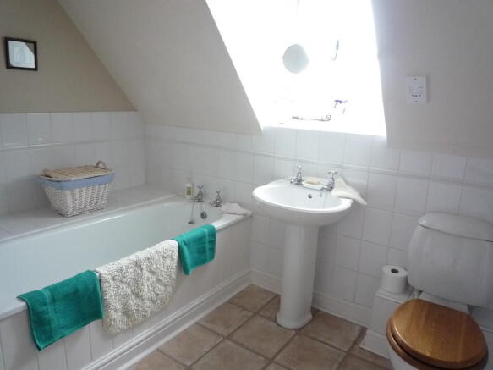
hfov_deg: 69.4
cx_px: 246
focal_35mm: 25
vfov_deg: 54.9
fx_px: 356
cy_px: 185
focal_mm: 4.4
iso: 400
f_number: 2.8
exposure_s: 1/25
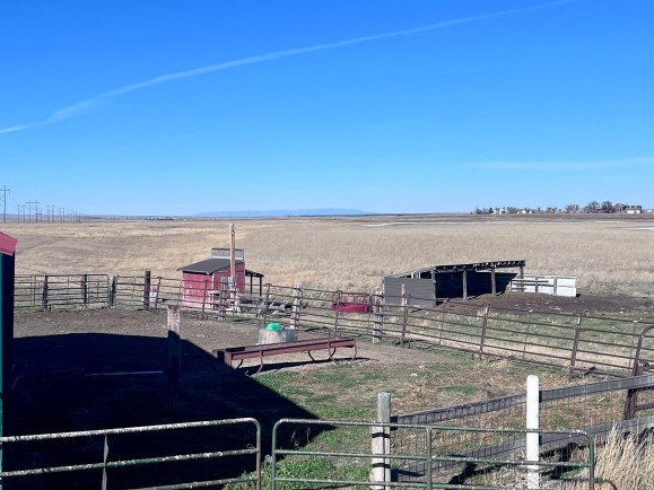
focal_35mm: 46
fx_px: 869
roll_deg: -0.5
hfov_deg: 41.2
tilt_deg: -0.1
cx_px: 304
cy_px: 219
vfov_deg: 31.5
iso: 50
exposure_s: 1/6211
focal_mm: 5.7
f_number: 1.5
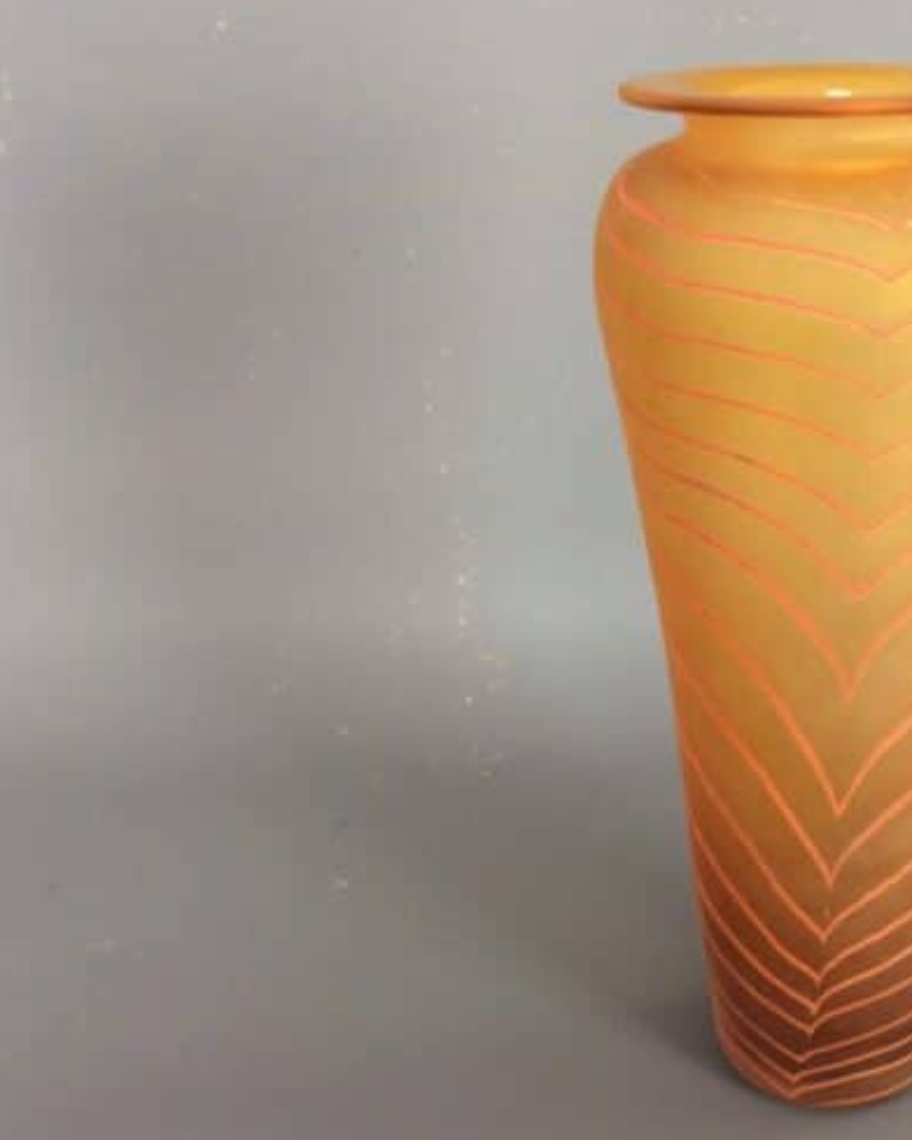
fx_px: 1654
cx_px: 851
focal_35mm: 49
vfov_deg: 38.0
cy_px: 600
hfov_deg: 29.3
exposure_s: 1/25
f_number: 2.4
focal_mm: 3.3
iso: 40
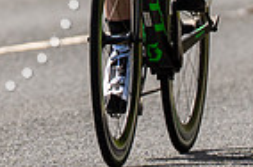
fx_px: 8758
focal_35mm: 1249
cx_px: 145
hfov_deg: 1.7
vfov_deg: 1.1
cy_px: -244
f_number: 4.5
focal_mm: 200
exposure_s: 1/1000
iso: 125
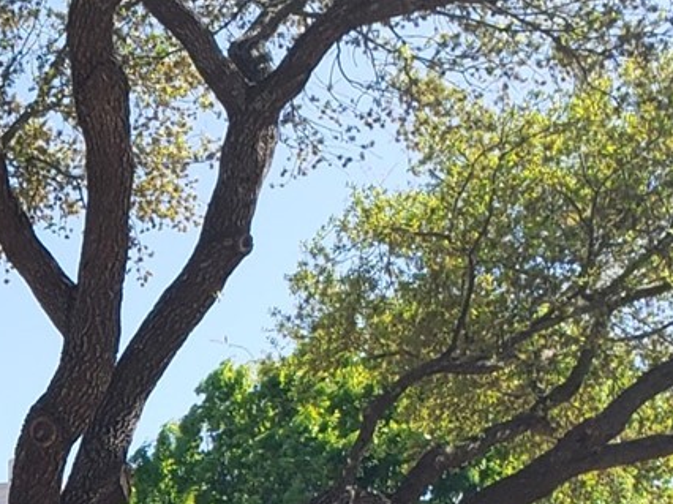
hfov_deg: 14.0
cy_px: 858
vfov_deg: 11.2
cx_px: -537
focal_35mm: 125
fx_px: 2429
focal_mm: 4.3
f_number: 2.4
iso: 50
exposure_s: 1/686
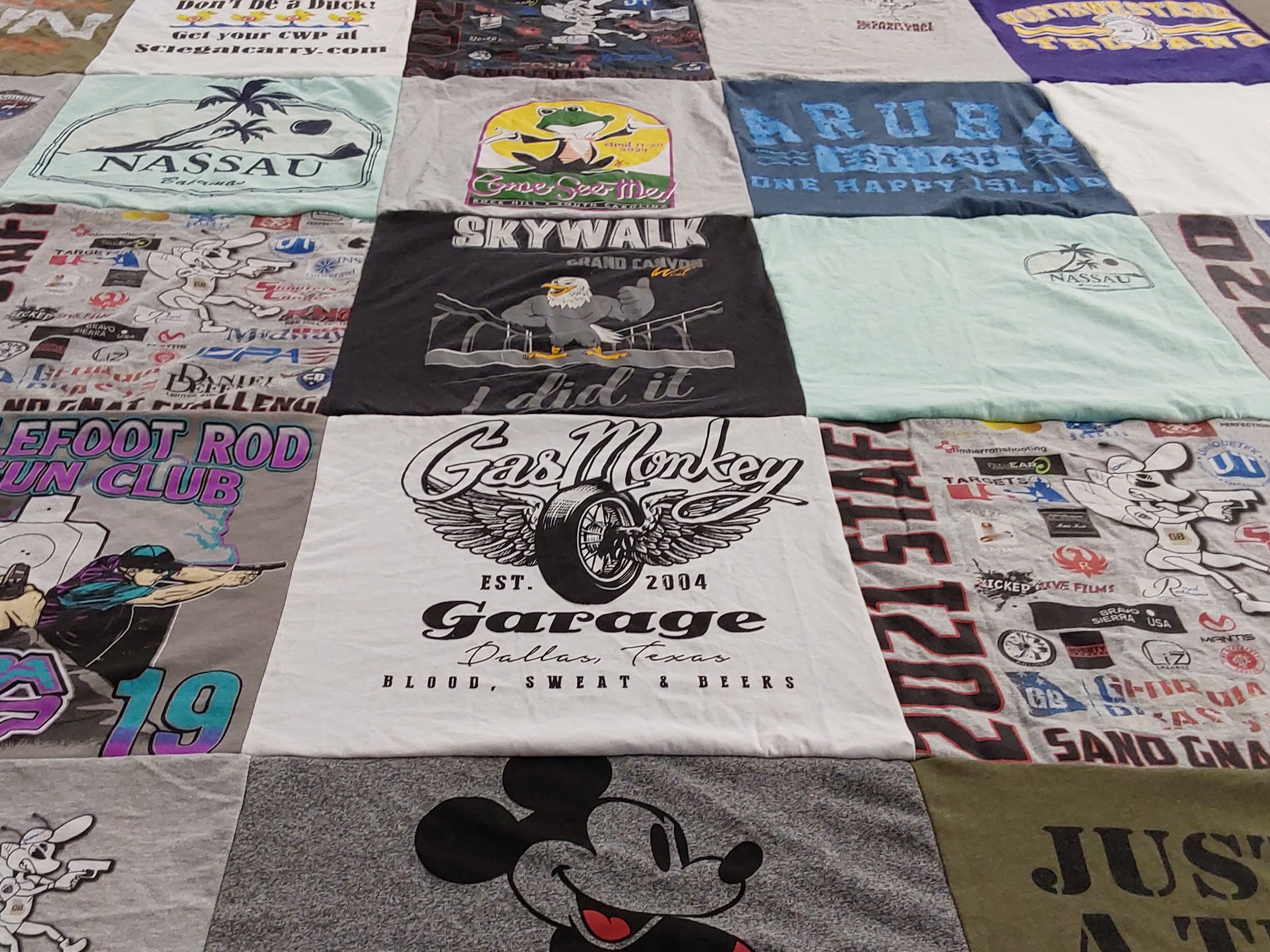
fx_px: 1394
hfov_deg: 48.8
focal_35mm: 38
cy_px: 607
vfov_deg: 37.4
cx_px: 541
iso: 80
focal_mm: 2.91
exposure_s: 1/60
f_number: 1.9
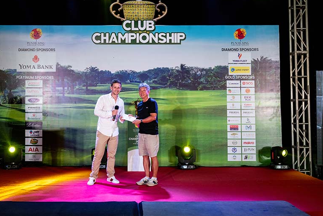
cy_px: 83
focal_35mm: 40
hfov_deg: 48.5
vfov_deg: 33.6
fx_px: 356
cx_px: 127
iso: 360
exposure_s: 1/200
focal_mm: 31.5
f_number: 4
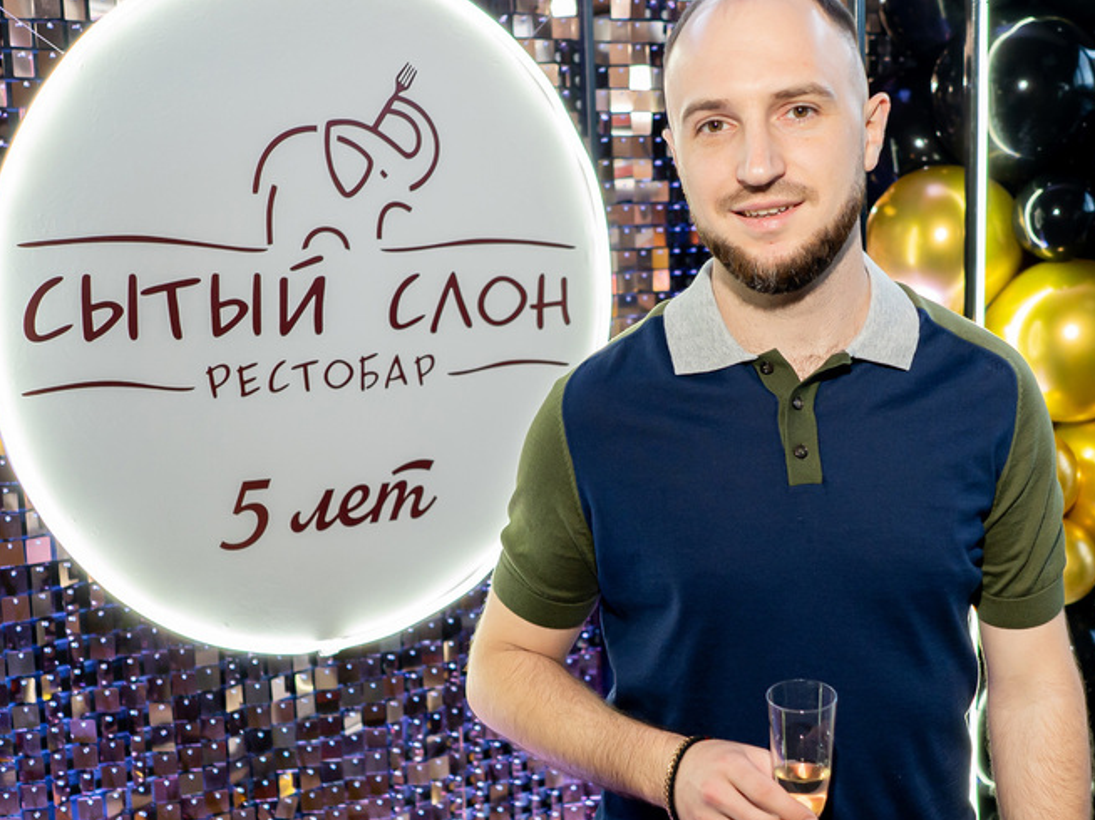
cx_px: 581
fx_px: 1581
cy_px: 476
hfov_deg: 38.2
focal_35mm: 50
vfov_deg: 29.0
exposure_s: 1/125
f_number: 2.5
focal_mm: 28
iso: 800
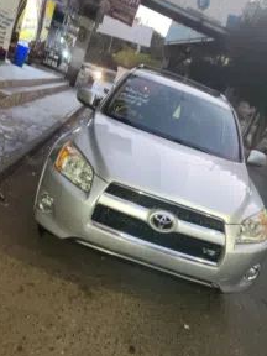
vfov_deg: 56.7
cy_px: 195
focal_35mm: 32
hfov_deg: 44.2
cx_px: 138
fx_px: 329
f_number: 1.8
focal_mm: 6.4
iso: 125
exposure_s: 1/11
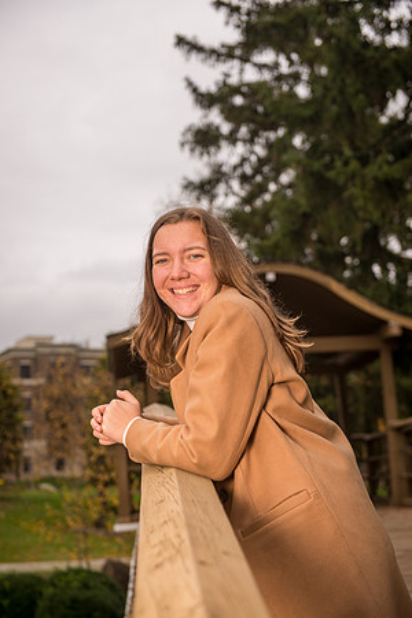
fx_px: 996
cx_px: 206
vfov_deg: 34.5
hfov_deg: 23.4
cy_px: 309
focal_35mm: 58
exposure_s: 1/250
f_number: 2.8
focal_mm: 58
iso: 100
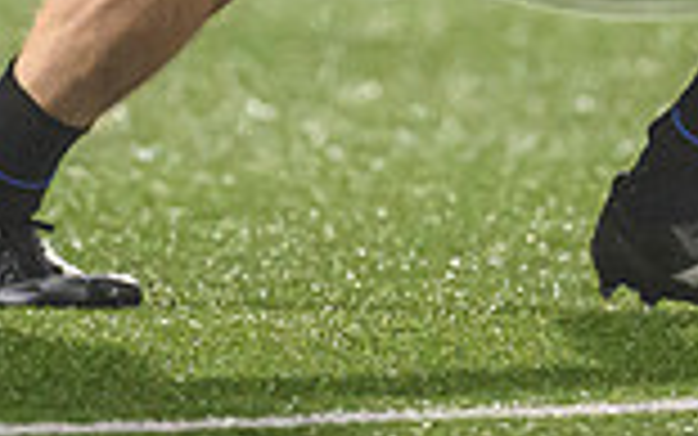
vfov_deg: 0.6
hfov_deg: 0.9
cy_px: -693
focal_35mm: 2234
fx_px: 42512
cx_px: 631
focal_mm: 400
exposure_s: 1/2000
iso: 5000
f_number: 3.2
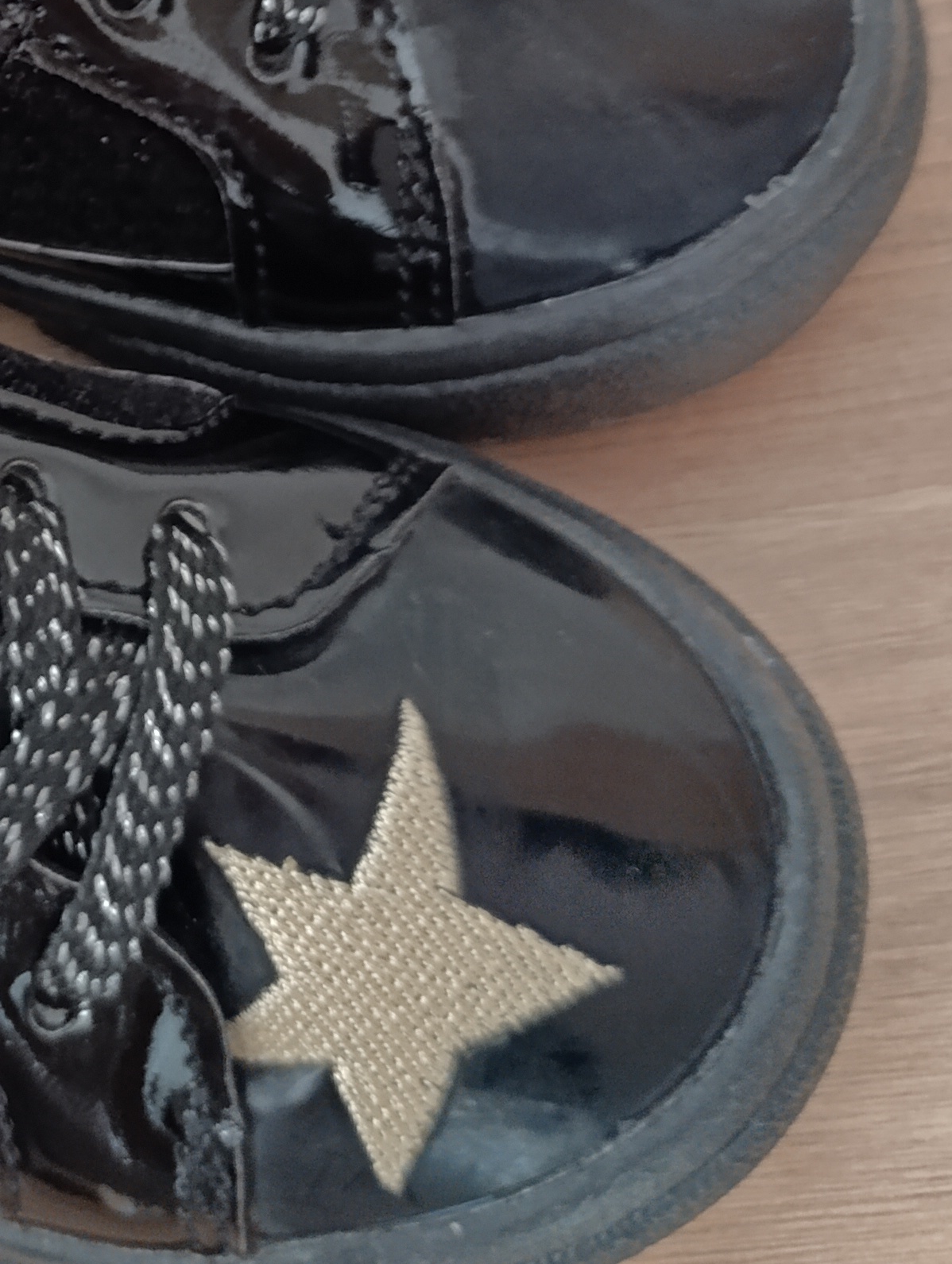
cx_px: -153
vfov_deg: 30.9
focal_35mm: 59
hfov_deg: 23.1
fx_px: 2158
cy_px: 86
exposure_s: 1/25
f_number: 1.6
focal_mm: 6.14
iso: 1250
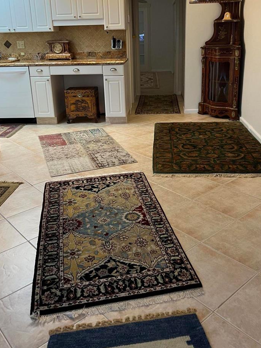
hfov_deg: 41.8
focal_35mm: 34
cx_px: 138
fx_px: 342
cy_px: 130
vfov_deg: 53.4
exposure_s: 1/60
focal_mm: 5.7
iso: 320
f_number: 1.5
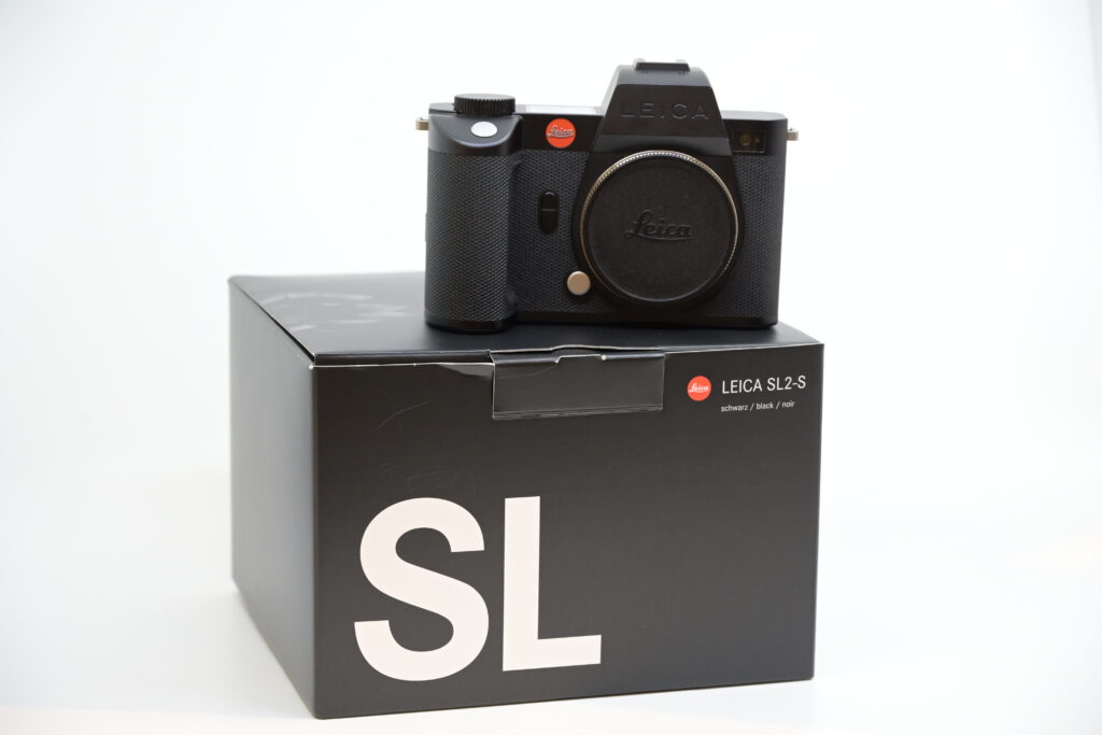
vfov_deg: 16.3
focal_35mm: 84
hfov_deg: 24.2
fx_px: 2572
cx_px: 551
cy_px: 368
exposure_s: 1/250
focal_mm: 84
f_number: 6.3
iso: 1600
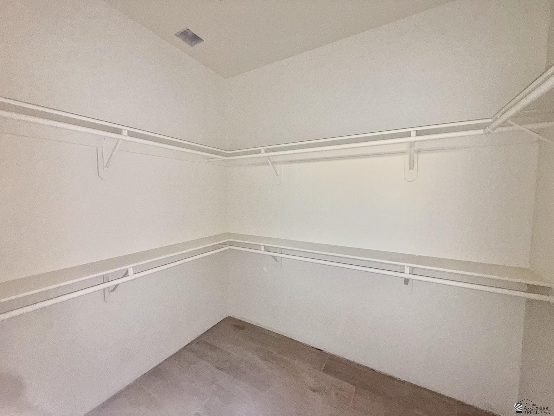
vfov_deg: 85.7
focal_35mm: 14
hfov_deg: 102.1
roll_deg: -0.2
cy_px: 208
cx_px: 277
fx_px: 224
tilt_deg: -3.9
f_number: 2.2
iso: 200
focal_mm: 2.22
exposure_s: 1/60
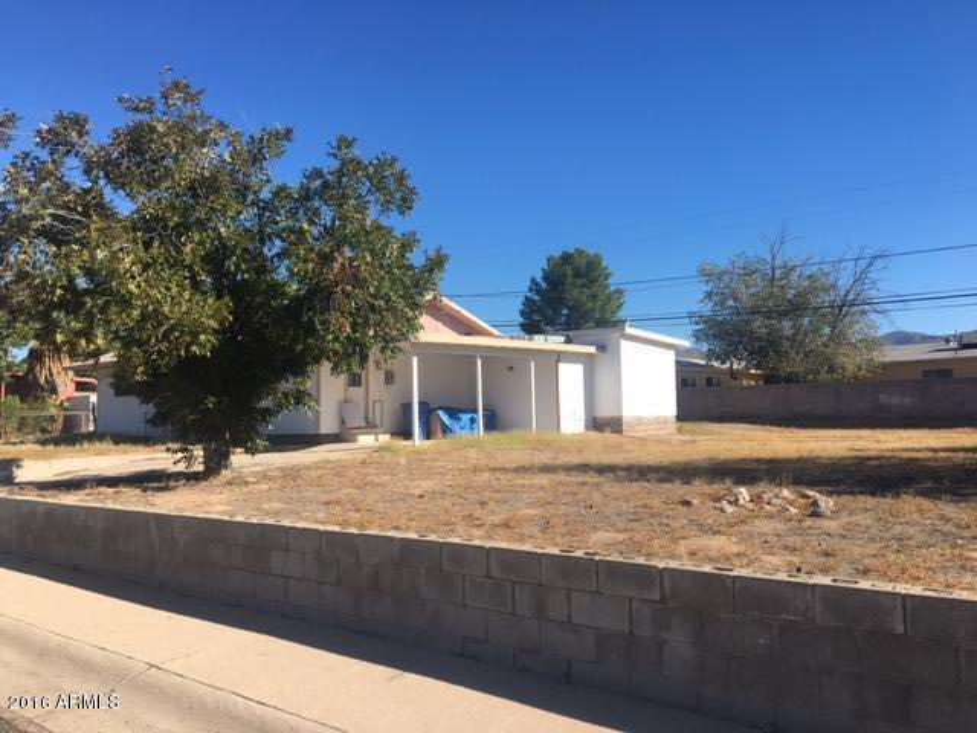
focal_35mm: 29
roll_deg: +1.6
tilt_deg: +3.0
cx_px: 488
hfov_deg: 61.7
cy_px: 366
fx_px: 818
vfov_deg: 48.2
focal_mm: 4.15
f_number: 2.2
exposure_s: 1/1183
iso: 25
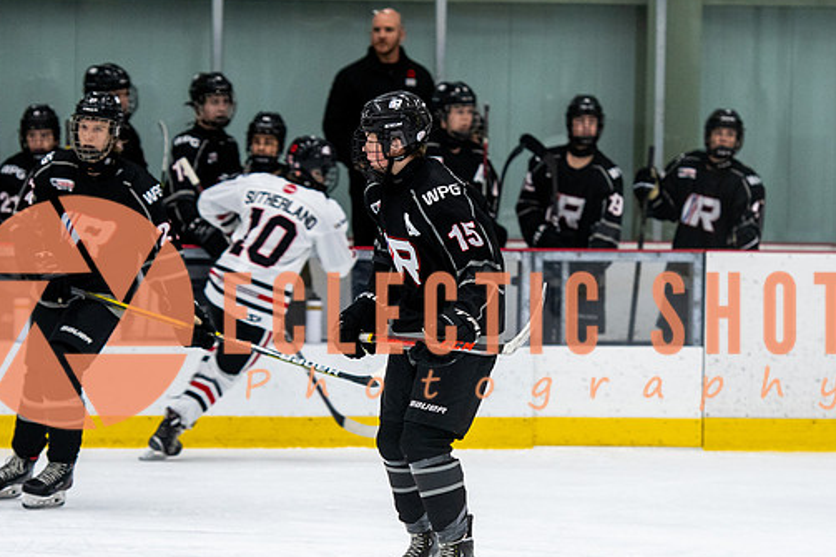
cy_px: 313
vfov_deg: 6.1
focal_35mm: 225
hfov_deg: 9.2
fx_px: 5223
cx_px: 430
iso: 1800
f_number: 2.8
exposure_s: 1/640
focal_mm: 130
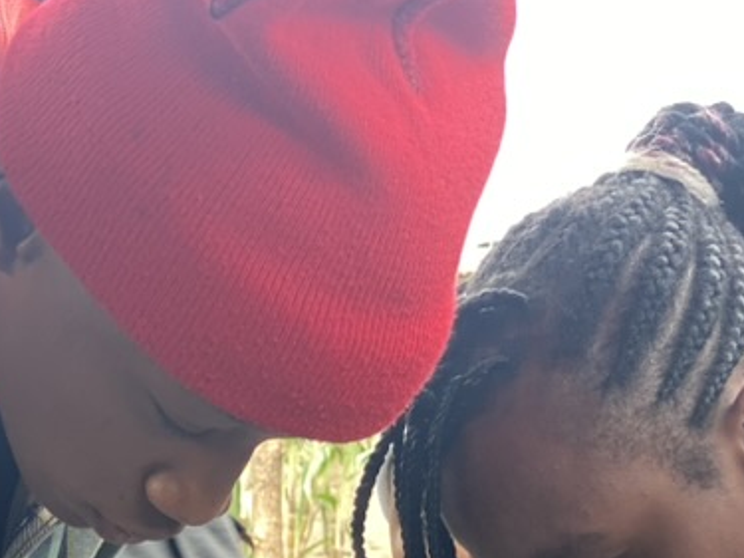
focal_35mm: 142
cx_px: 530
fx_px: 3051
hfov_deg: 13.9
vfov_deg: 10.2
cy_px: 755
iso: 50
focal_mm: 6
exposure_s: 1/103
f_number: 2
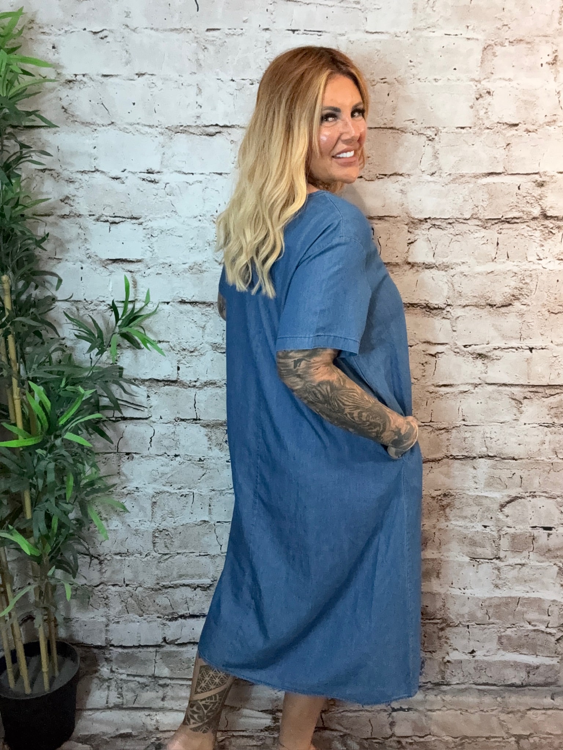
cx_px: 282
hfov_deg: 46.8
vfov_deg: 60.0
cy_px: 375
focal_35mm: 30
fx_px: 651
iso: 250
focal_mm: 2.69
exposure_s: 1/33
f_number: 1.9
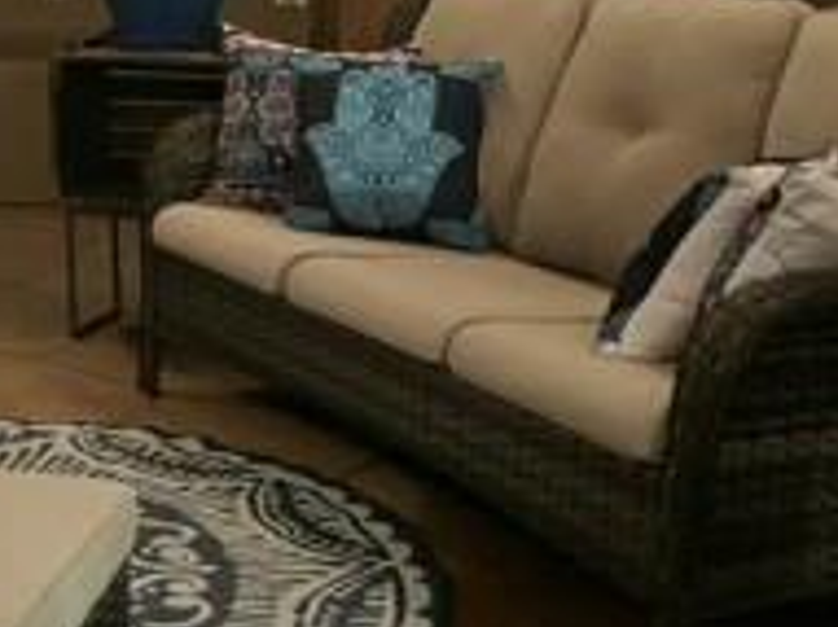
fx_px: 2105
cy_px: 162
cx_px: 83
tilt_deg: -10.6
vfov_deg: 16.9
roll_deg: +0.1
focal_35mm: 87
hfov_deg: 22.0
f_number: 1.5
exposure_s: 1/30
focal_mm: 5.7
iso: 1000
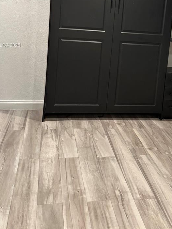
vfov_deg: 43.6
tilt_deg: -6.0
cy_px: 46
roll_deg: -5.3
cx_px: 107
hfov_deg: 35.0
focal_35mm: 41
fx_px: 271
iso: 500
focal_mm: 6.86
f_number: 1.78
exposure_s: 1/60
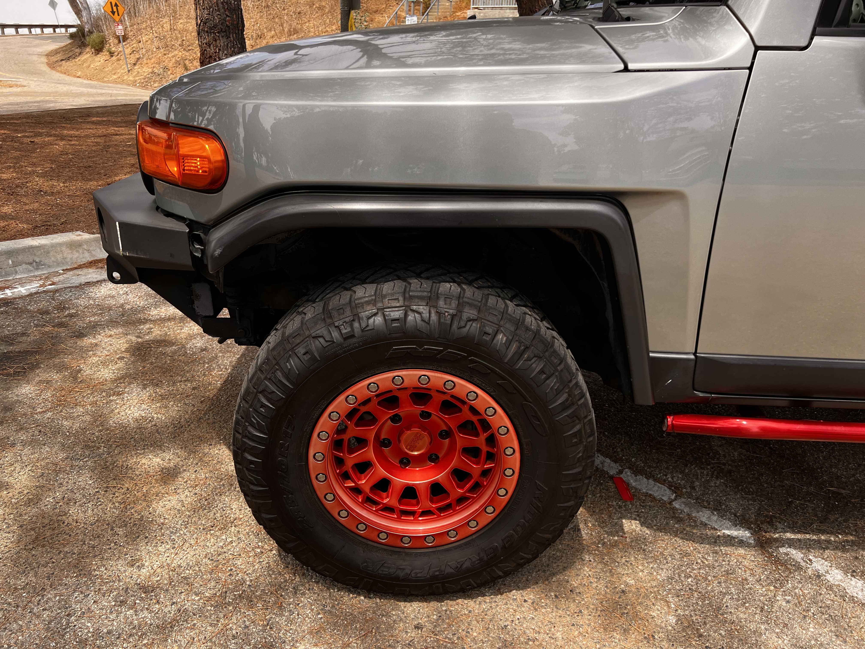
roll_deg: -2.1
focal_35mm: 26
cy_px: 324
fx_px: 650
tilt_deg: -22.8
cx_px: 432
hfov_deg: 67.3
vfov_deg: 53.1
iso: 50
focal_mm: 5.7
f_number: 1.5
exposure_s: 1/791
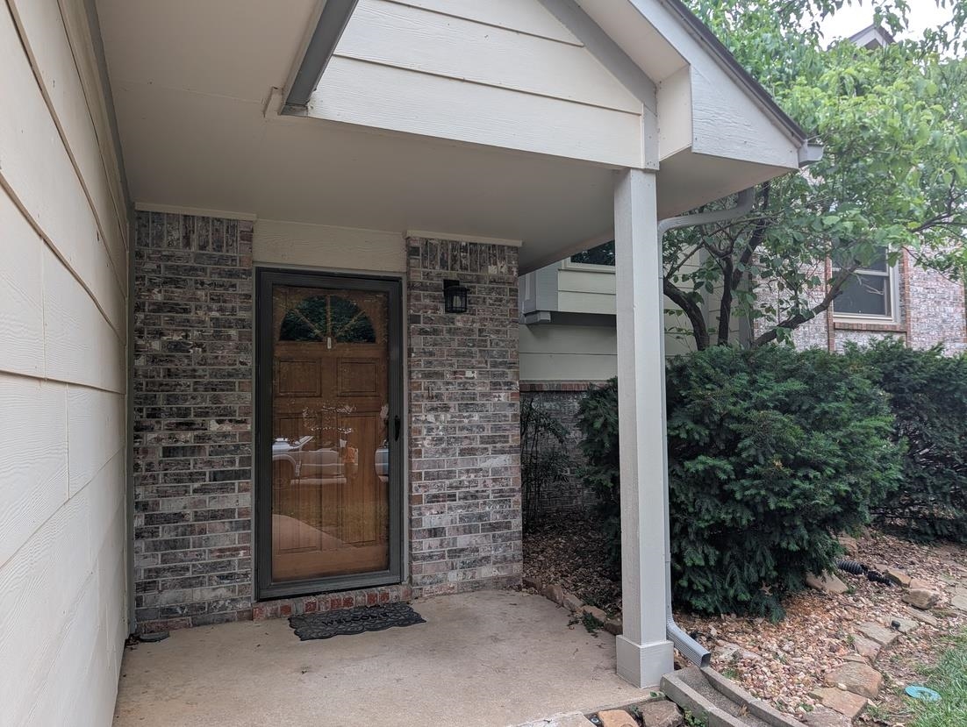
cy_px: 364
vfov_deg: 56.9
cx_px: 484
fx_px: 671
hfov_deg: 71.5
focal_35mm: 24
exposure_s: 1/192
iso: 10
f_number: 1.68
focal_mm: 6.9
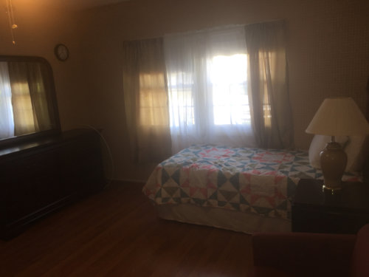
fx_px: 309
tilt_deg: -12.5
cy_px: 138
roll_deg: +3.5
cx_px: 184
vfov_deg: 48.2
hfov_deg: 61.7
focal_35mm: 29
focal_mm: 4.15
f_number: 2.2
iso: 25
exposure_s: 1/34
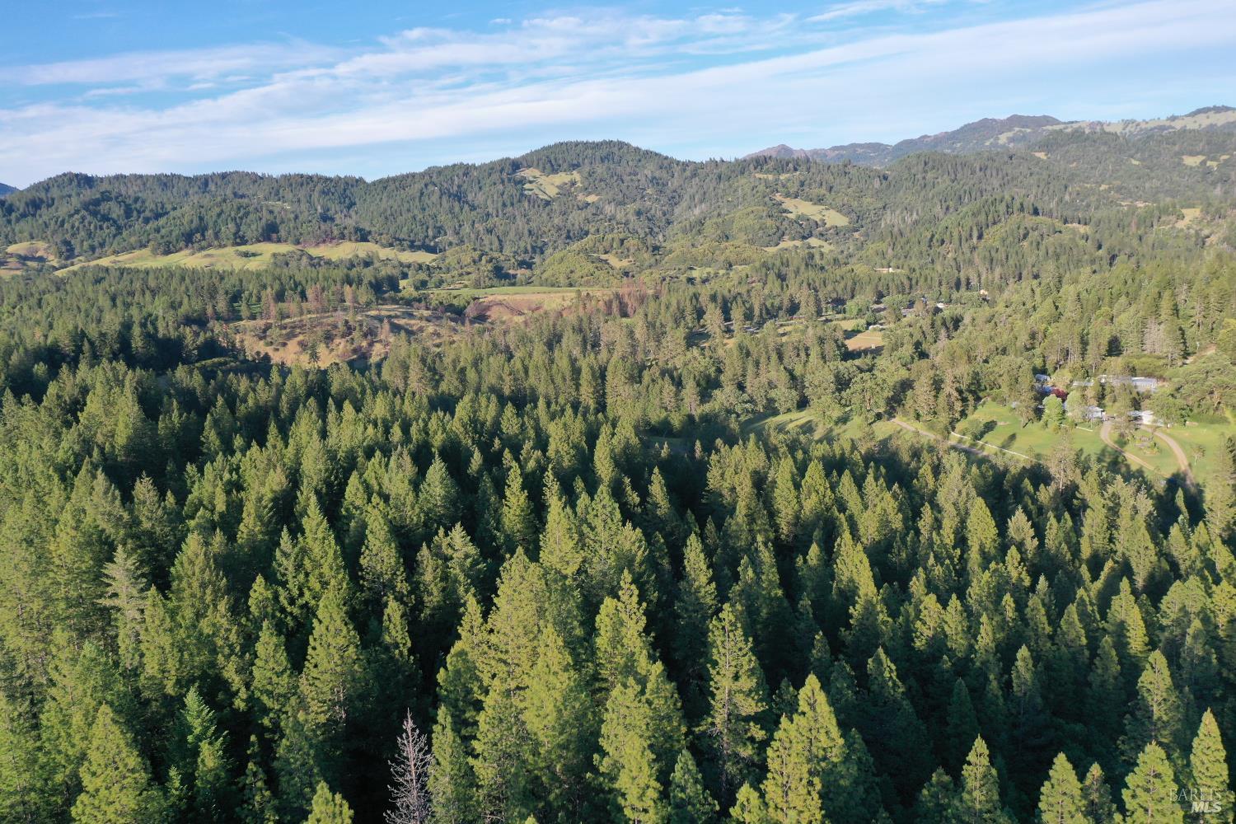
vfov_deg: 46.4
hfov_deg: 65.5
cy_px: 412
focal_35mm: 28
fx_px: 961
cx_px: 618
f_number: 5
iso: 100
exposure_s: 1/320
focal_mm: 10.26
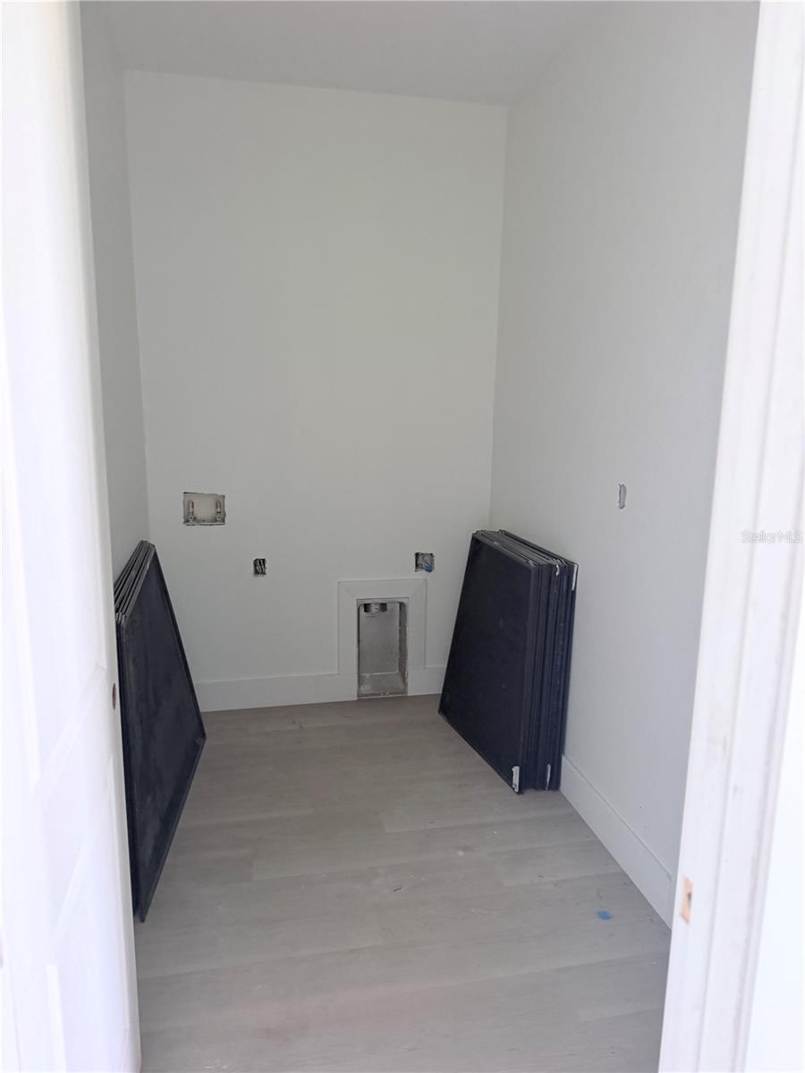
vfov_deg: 71.6
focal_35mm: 24
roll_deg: -1.3
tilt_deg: -13.8
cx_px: 402
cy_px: 536
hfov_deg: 56.8
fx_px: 744
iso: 200
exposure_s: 1/68
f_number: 1.78
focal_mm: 6.76
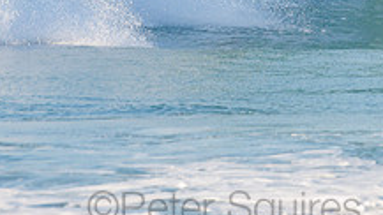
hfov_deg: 1.5
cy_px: -85
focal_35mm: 1402
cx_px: 224
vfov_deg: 0.9
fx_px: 14236
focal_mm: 500
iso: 250
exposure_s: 1/1600
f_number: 5.6
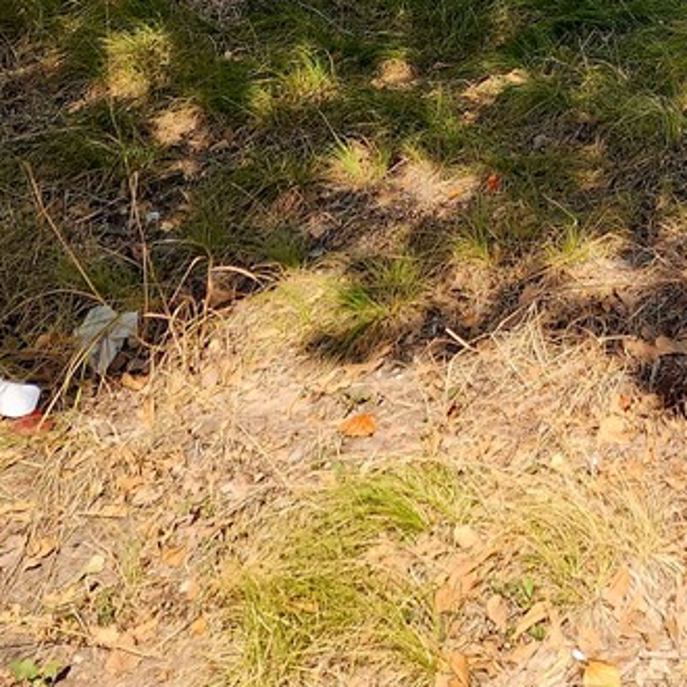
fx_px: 1415
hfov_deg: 25.4
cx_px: 749
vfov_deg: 22.9
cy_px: -304
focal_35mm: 63
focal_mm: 6.4
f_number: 1.8
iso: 12
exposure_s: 1/588
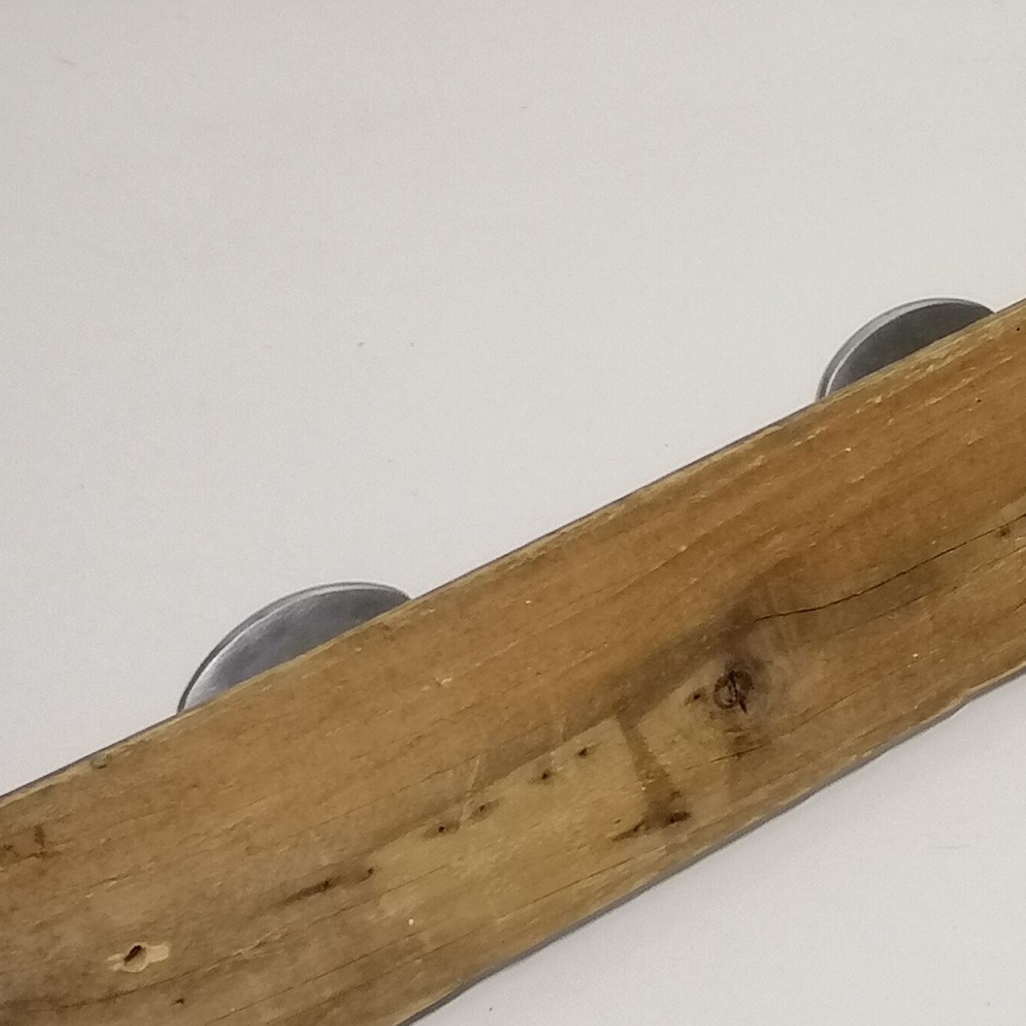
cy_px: -168
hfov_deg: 18.9
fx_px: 2984
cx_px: 1069
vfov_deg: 18.6
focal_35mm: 89
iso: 400
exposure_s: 1/33.3
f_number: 1.8
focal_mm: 4.75
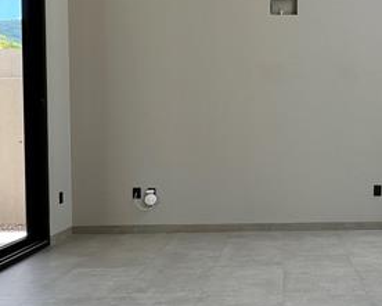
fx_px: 532
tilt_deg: -2.0
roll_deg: +0.2
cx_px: 299
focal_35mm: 47
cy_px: 145
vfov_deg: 32.1
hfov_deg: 38.2
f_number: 1.8
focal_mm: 1.57
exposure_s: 1/178
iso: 32
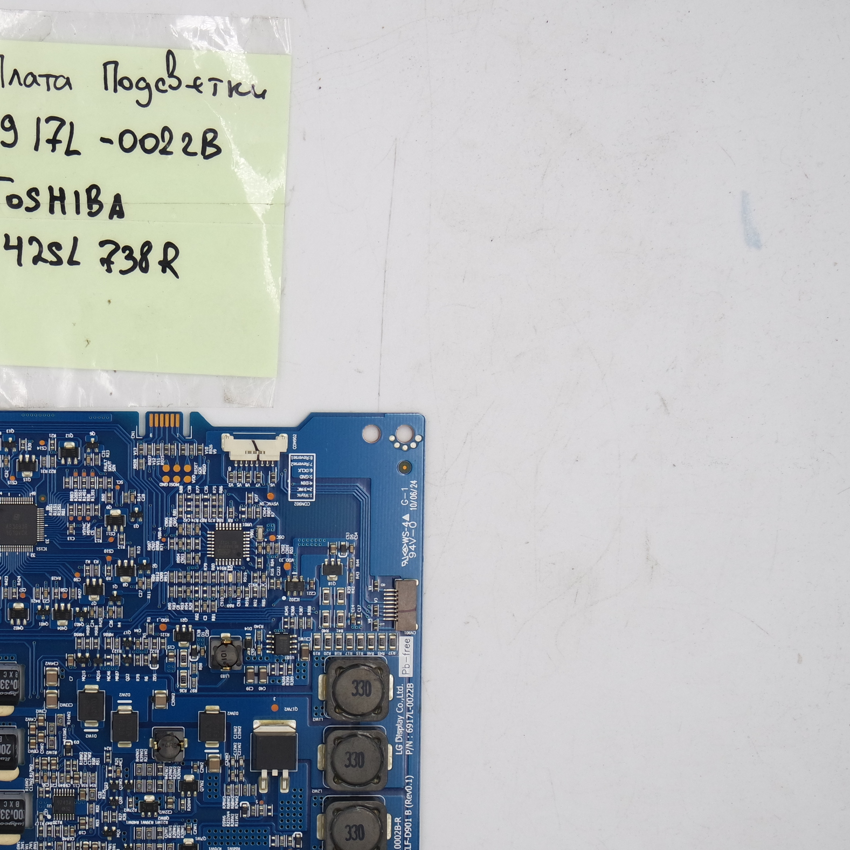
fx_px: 2139
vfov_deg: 22.4
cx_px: 191
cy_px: 507
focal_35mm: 77
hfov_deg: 22.2
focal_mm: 18
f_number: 5
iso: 160
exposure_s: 1/125
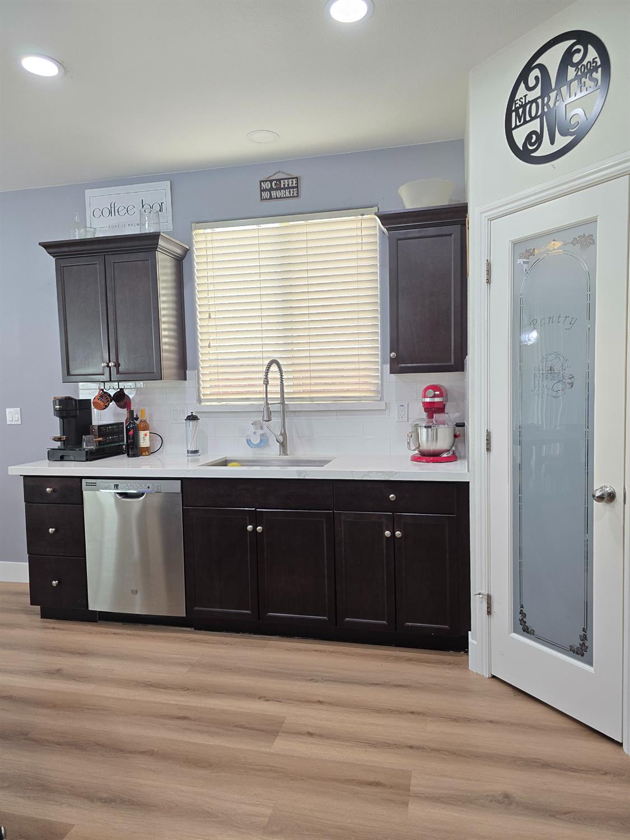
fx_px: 558
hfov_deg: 58.9
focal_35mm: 23
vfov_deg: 73.9
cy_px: 420
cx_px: 315
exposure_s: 1/120
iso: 160
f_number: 1.7
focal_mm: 6.3
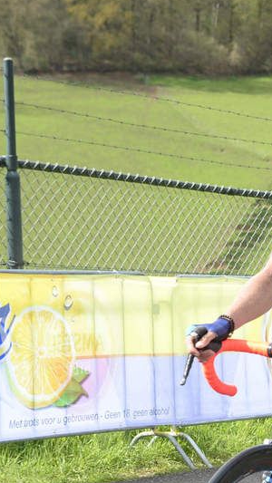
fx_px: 1871
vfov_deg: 14.7
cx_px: 393
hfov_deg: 8.2
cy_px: 326
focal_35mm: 146
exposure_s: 1/1000
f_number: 5
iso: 500
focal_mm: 62
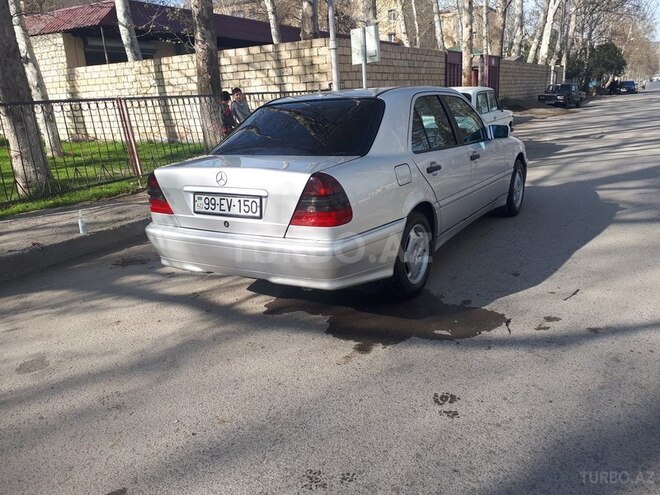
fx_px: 515
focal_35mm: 27
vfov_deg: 51.4
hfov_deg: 65.3
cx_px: 330
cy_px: 248
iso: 40
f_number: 1.9
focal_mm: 3.6
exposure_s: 1/753
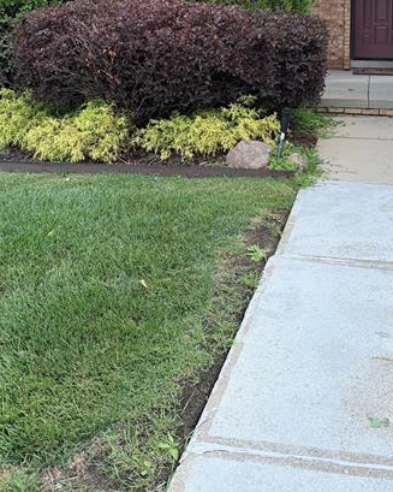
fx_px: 640
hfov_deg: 33.6
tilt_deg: -5.4
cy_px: 49
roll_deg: +0.0
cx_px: 282
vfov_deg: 39.1
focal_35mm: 44
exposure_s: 1/1585
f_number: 1.78
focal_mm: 6.76
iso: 100
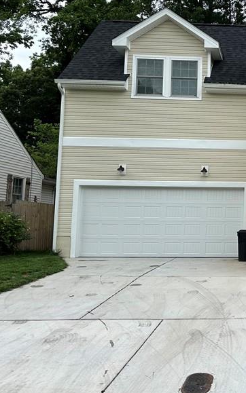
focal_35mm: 45
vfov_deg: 44.2
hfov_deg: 25.7
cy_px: 168
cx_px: 292
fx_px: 483
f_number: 1.78
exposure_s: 1/1412
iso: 80
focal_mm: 6.86
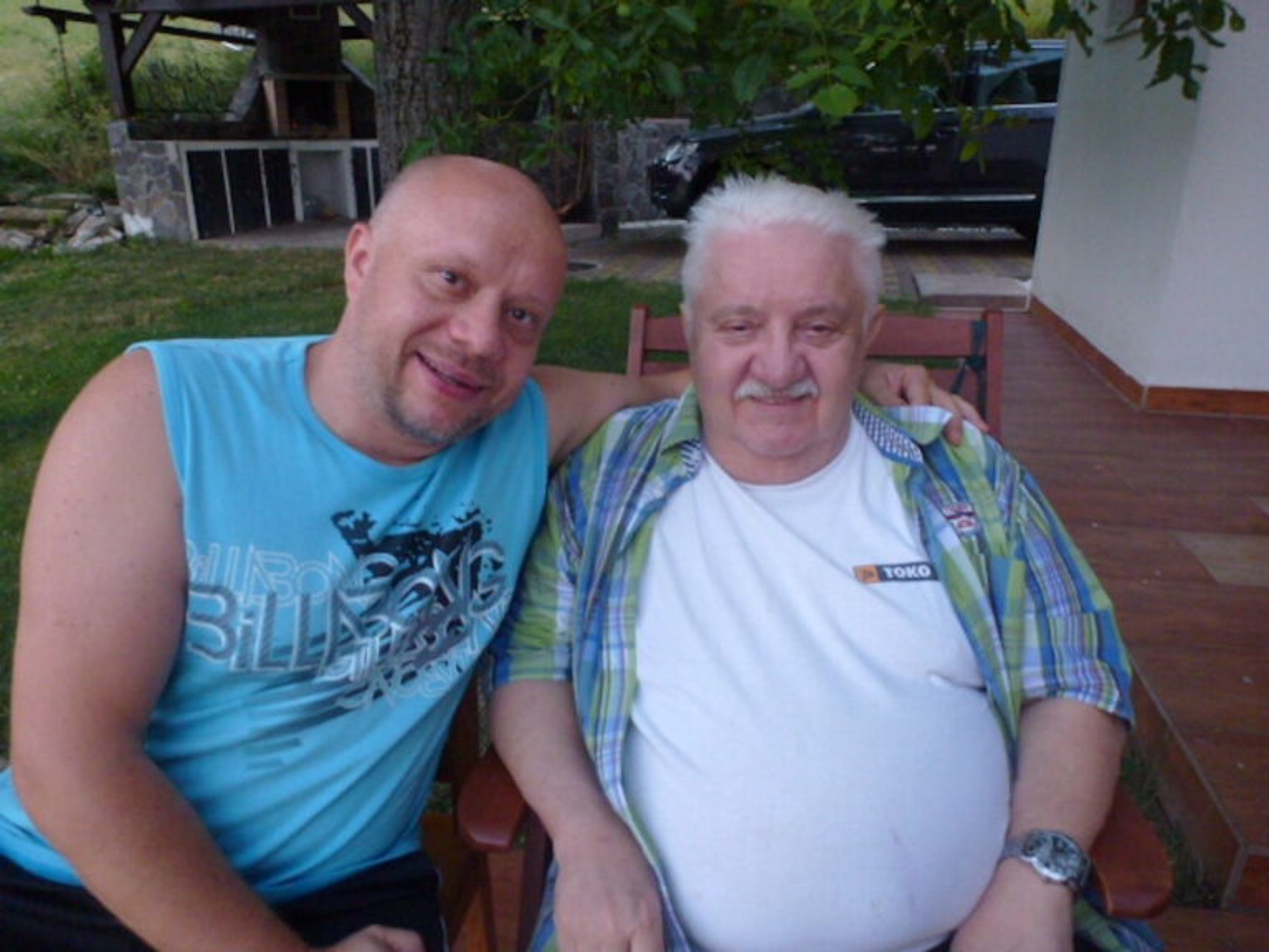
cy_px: 476
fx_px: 880
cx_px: 634
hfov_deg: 71.6
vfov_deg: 56.8
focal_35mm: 24
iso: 400
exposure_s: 1/10
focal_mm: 4.3
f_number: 3.3
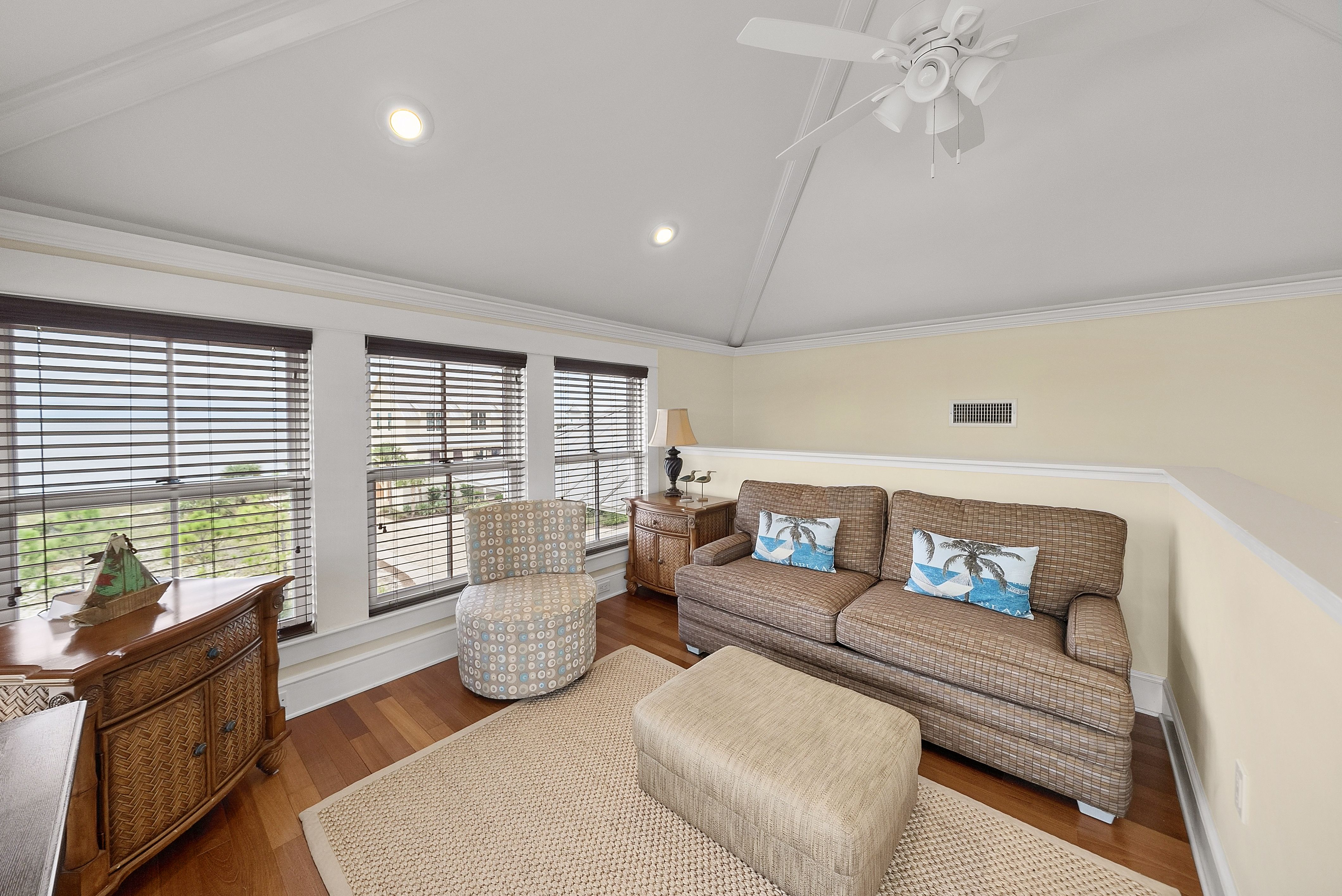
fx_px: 448
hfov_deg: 112.6
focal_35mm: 12
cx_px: 671
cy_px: 448
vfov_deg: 90.1
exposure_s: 1/60
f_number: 7.1
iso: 500
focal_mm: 12
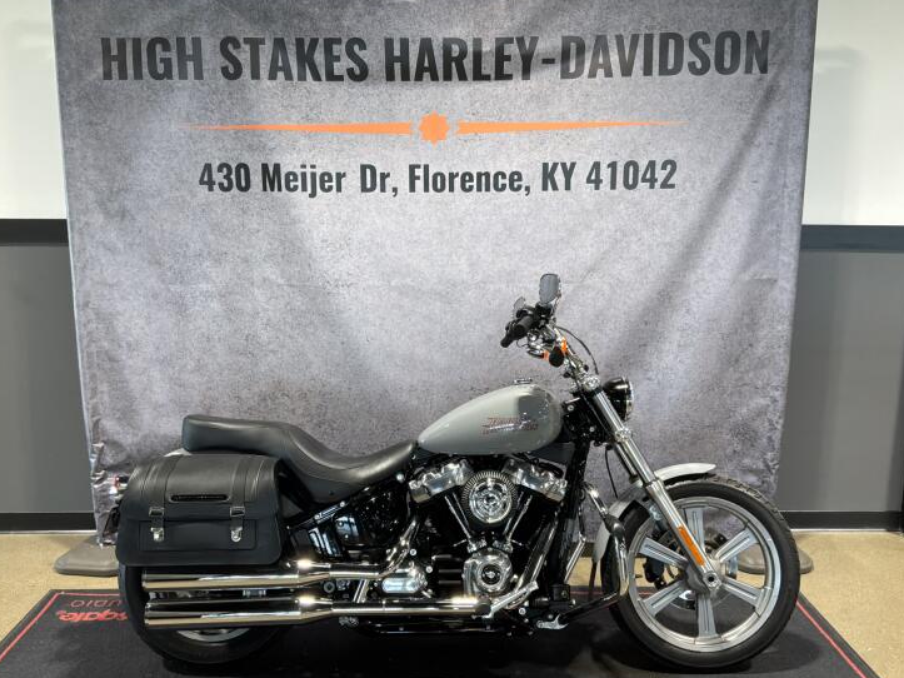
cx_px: 449
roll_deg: -0.2
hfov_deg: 58.4
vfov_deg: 45.4
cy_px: 365
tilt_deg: -10.9
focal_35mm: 31
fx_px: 809
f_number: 1.8
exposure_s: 1/104
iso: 64
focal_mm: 3
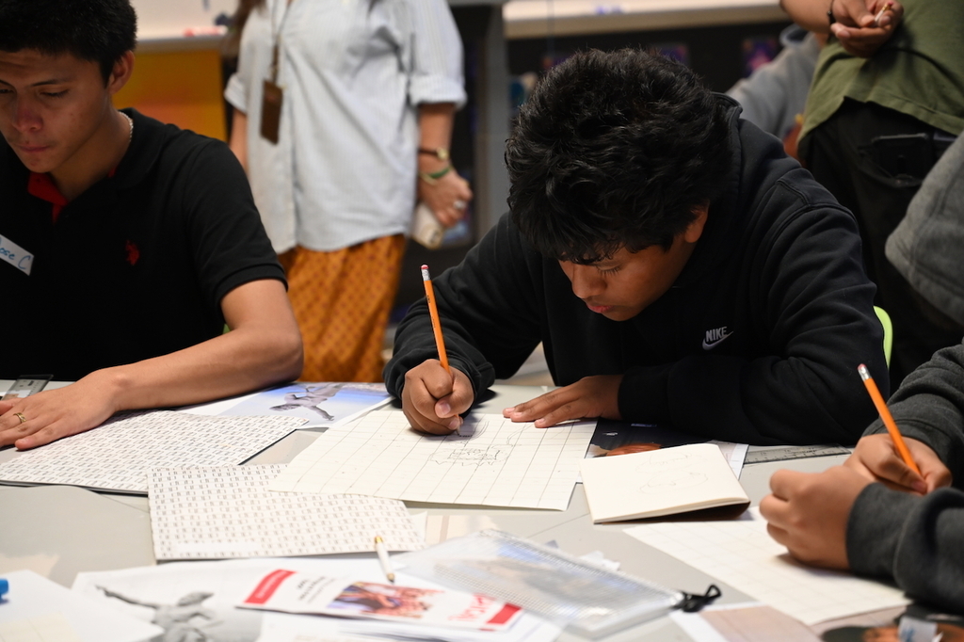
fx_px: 1874
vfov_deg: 19.4
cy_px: 321
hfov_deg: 28.9
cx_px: 482
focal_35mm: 70
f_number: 4
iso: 2200
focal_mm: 70
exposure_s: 1/125
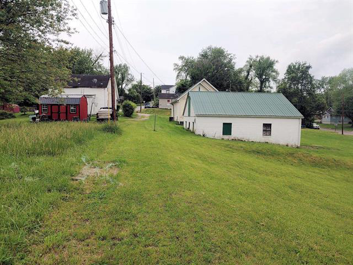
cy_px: 132
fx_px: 255
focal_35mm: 25
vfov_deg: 54.9
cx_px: 176
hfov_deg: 69.4
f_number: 1.5
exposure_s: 1/3704
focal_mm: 4.23
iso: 50
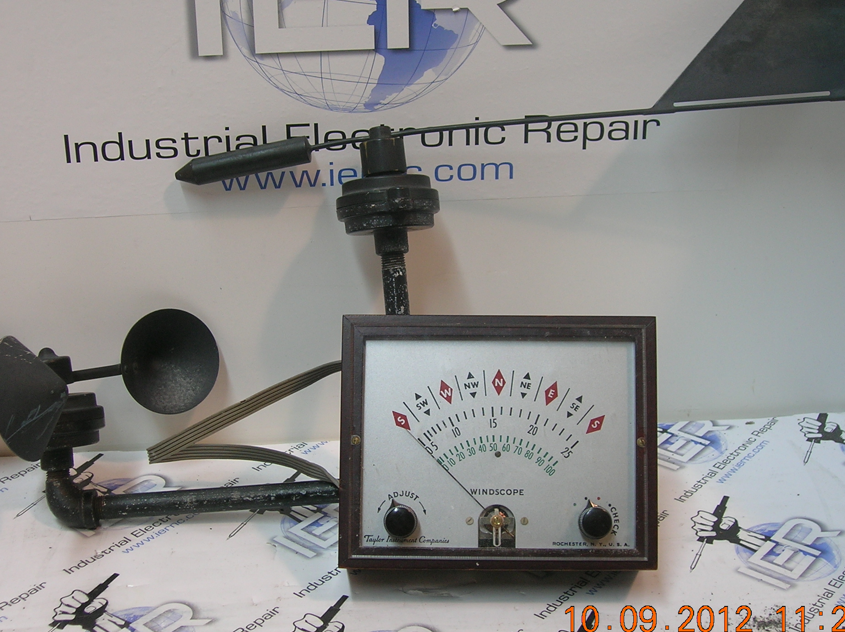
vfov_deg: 28.0
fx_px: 1268
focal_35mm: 52
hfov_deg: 36.8
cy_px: 310
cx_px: 412
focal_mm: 7
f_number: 3.1
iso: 53
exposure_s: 1/4.1
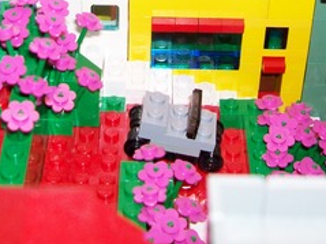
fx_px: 857
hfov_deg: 21.5
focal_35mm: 91
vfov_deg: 15.5
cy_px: -67
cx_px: 121
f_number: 2.7
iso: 80
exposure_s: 1/64
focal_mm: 5.6
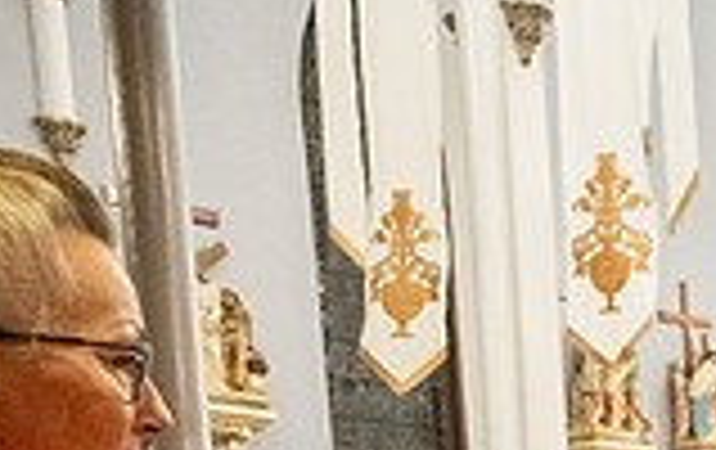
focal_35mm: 89
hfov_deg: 20.9
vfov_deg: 13.1
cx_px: 964
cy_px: 853
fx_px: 1740
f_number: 4.5
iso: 5000
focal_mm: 24
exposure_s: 1/60
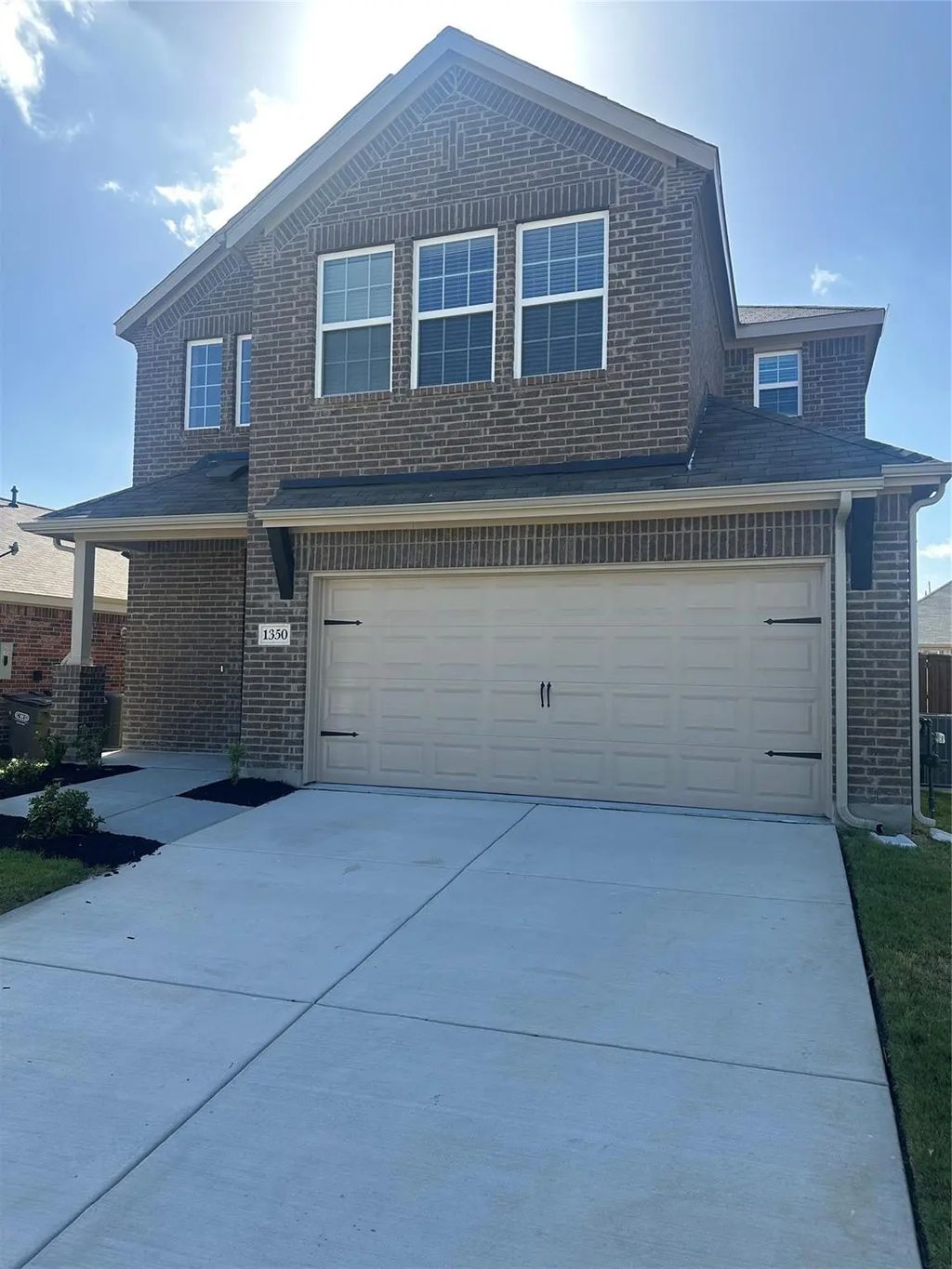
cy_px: 634
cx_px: 476
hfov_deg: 56.8
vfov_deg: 71.6
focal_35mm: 24
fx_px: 880
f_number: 1.78
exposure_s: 1/1664
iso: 80
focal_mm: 6.86
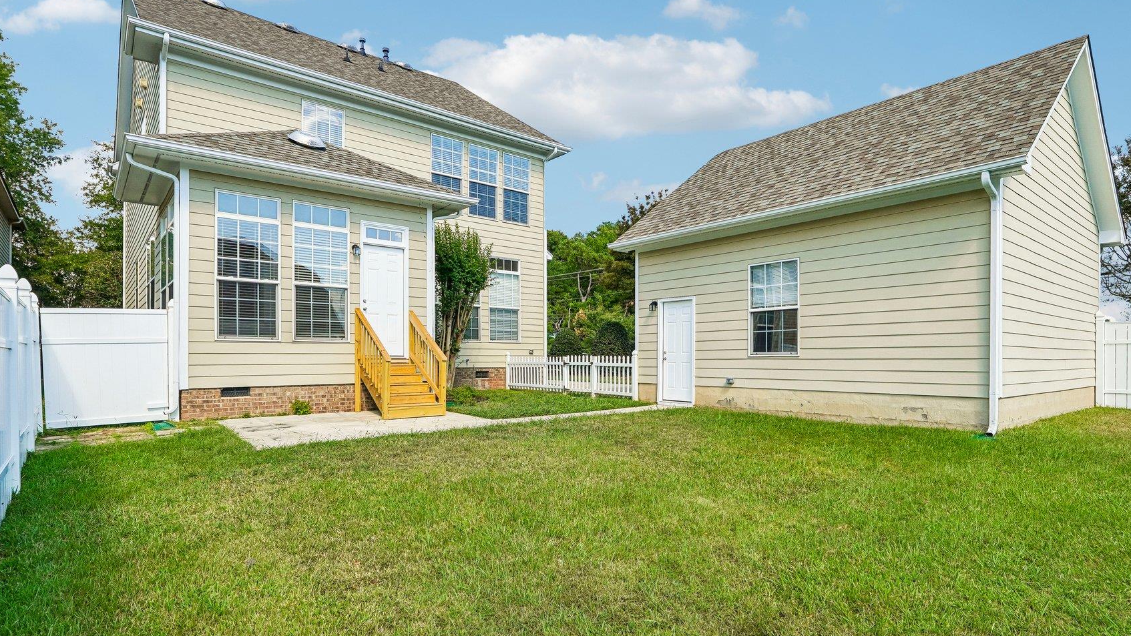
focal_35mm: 19
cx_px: 547
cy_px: 343
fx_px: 570
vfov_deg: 58.3
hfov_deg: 89.5
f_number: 8
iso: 100
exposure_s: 1/60
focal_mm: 10
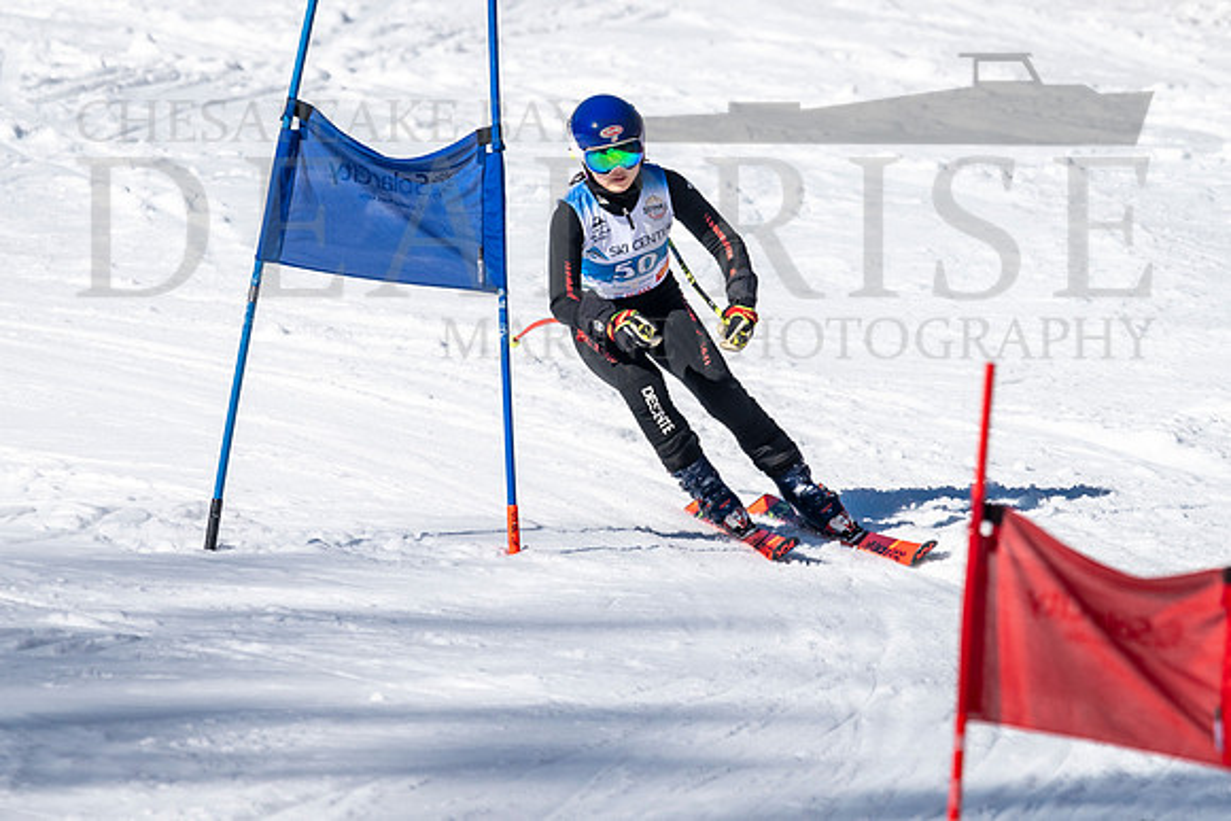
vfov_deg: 1.9
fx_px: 25320
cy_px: 391
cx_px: 605
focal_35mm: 740
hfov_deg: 2.8
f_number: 8
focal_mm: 560
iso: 500
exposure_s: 1/2000
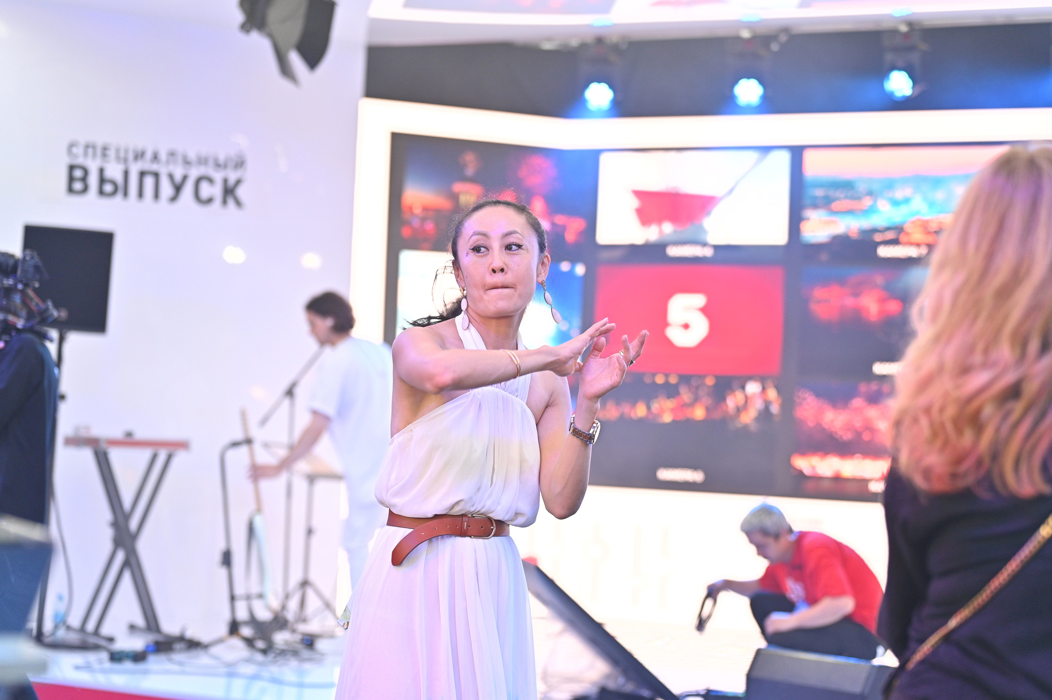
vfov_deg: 20.3
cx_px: 526
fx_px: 1956
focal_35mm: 67
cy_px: 350
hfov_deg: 30.1
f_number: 2.5
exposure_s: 1/250
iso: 500
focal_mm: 67
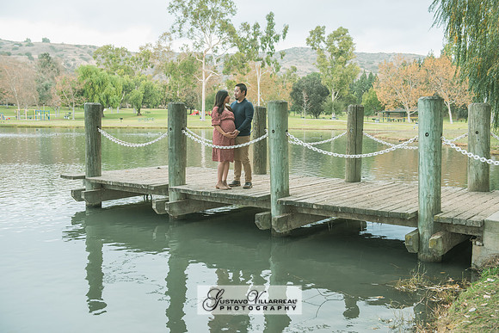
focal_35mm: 38
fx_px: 527
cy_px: 166
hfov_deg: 50.7
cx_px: 250
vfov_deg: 35.1
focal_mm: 38
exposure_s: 1/125
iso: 320
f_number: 5
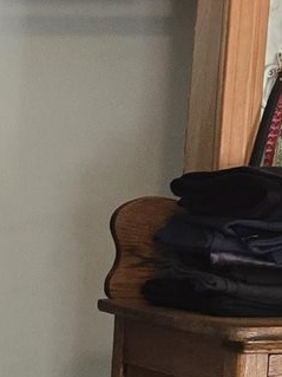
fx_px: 1804
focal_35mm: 166
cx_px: -299
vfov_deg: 11.6
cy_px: 507
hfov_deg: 8.4
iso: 800
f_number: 1.8
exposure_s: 1/120
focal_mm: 5.4
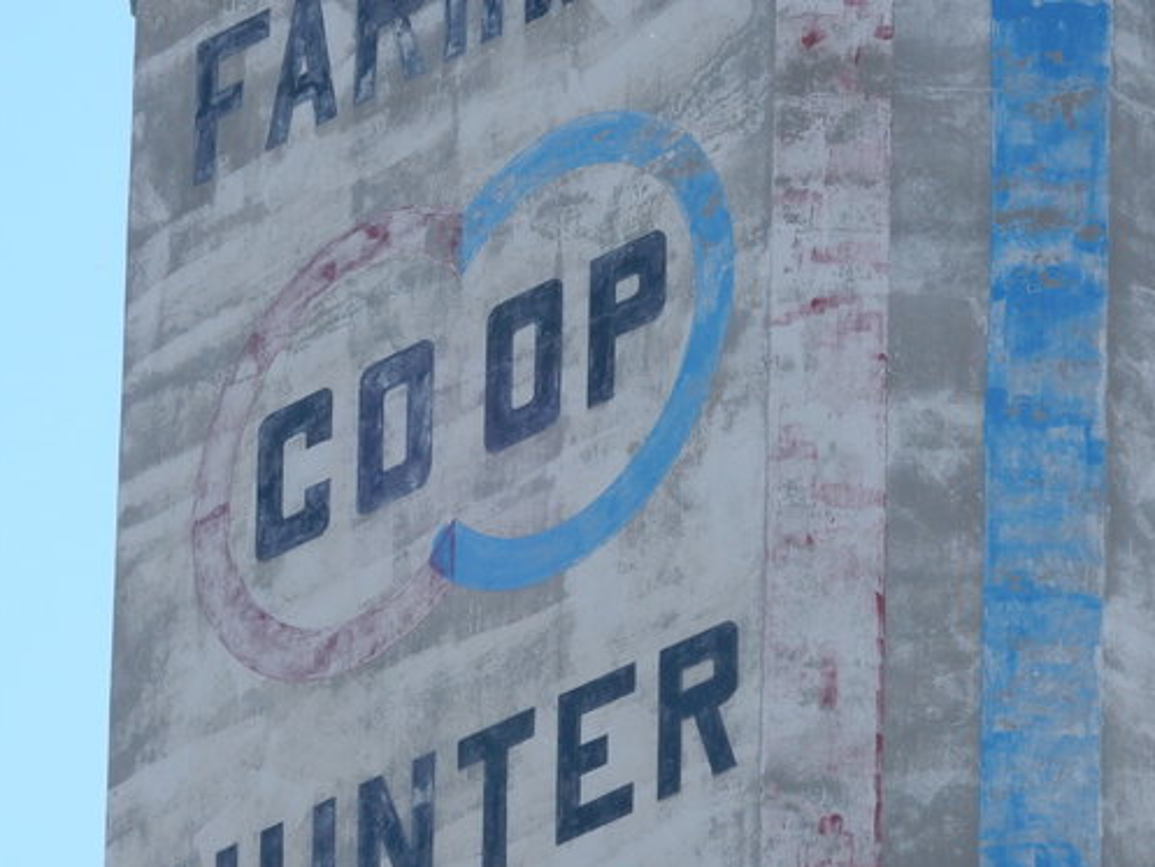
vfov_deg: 2.1
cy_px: 493
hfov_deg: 2.7
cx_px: 504
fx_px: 24163
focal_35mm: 724
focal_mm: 80.3
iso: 125
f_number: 6.3
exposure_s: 1/400
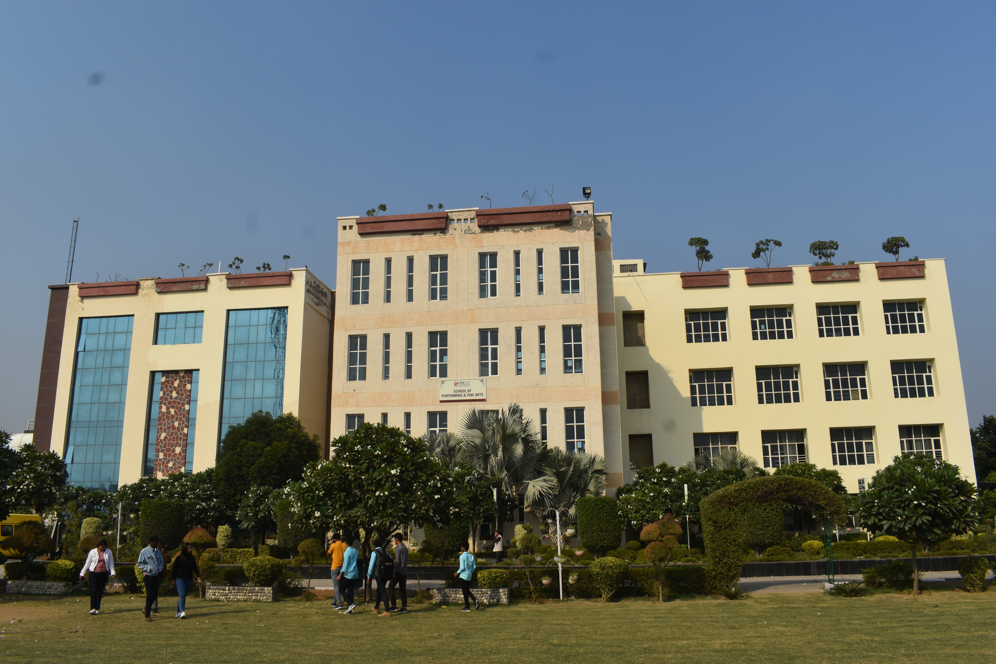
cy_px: 332
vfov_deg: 47.9
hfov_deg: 67.4
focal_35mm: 27
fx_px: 747
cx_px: 498
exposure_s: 1/320
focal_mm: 18
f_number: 9
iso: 100
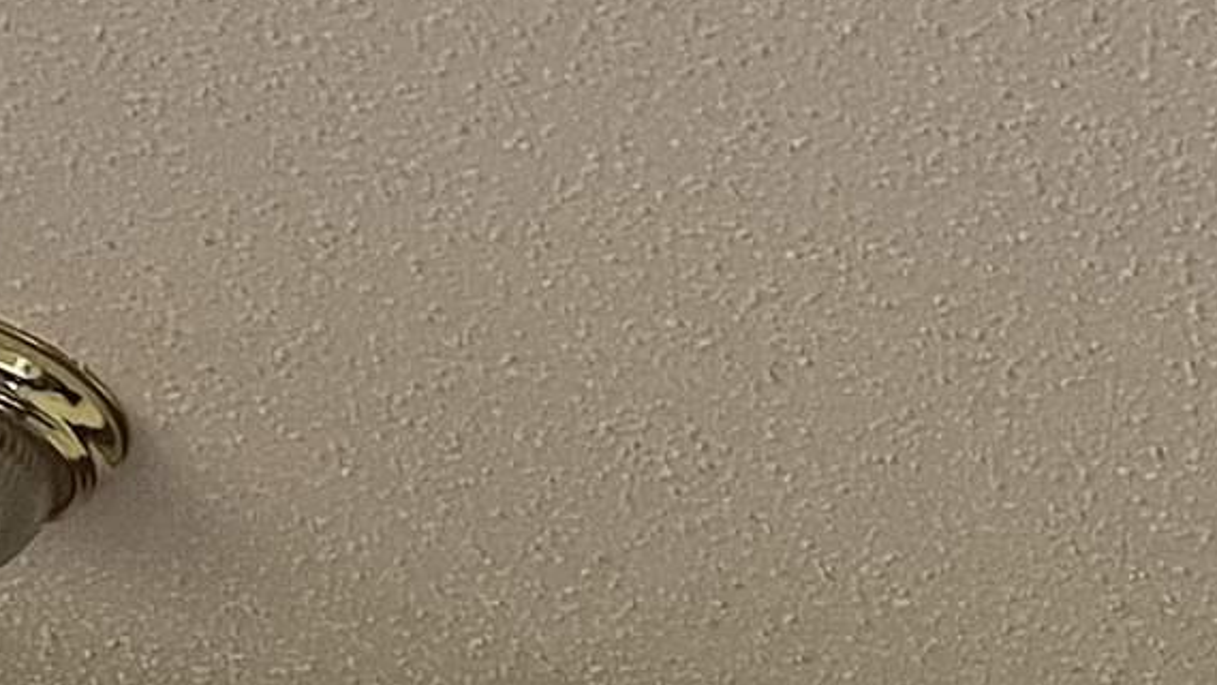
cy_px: 2143
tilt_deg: -4.2
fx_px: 4937
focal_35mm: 153
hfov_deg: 13.7
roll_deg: +1.1
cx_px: 1437
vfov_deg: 7.0
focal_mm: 5.7
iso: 160
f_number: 1.5
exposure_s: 1/60
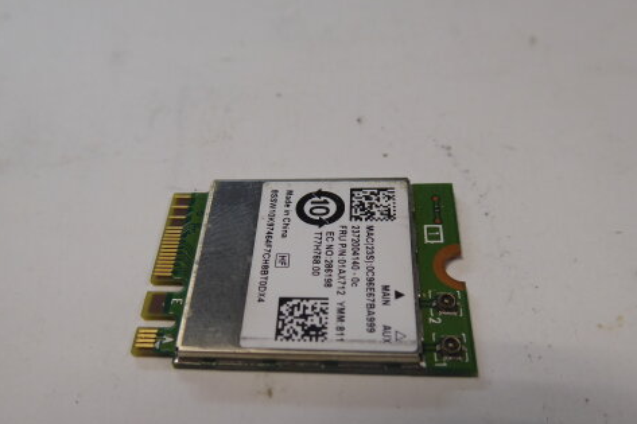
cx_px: 290
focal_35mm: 33
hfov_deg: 57.1
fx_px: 584
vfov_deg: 39.5
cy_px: 279
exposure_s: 1/60
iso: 160
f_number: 3.3
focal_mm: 4.3
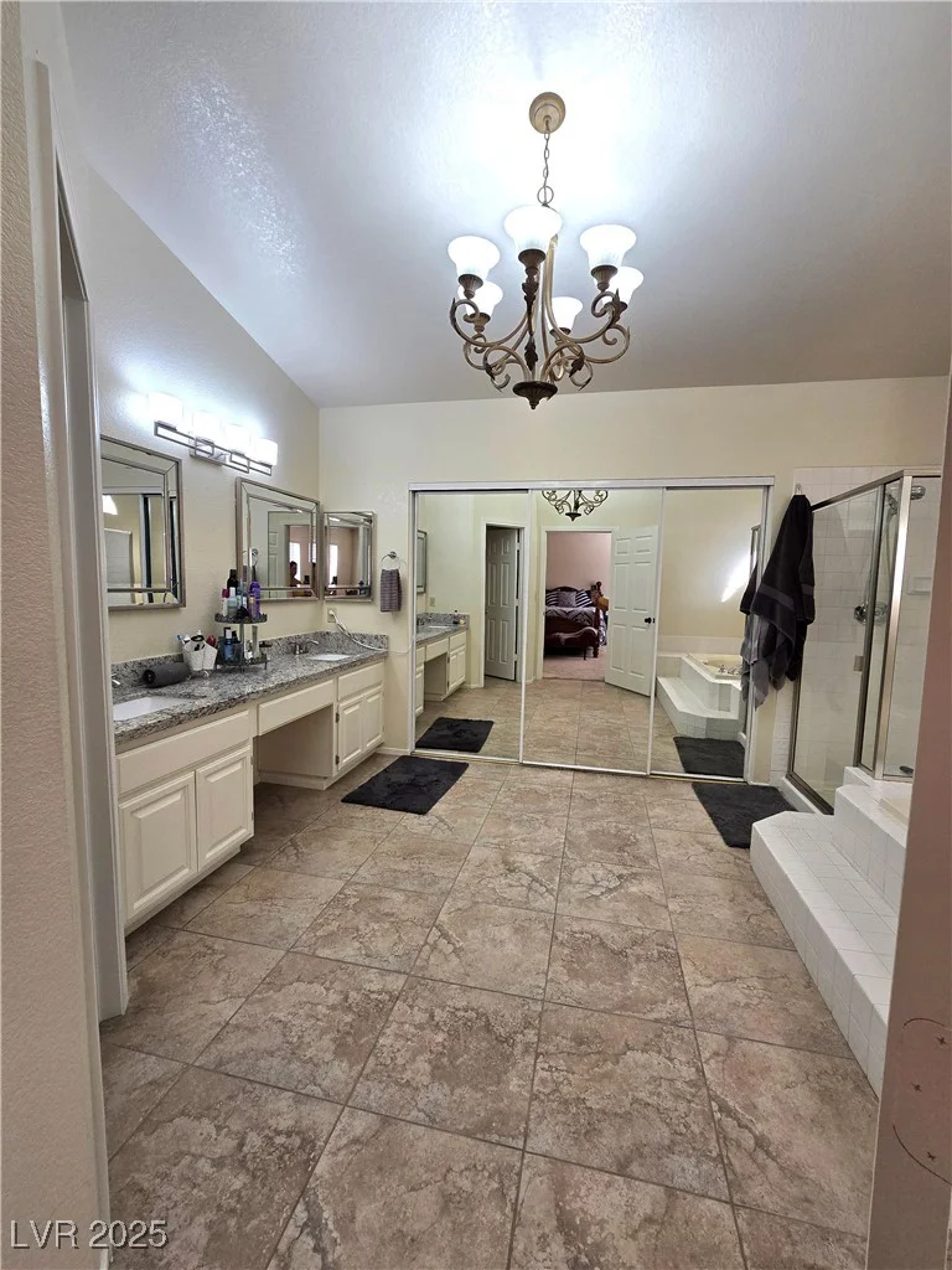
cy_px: 635
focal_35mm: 13
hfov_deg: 89.9
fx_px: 477
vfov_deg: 106.2
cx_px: 476
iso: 64
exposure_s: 1/120
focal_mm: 2.2
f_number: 2.2
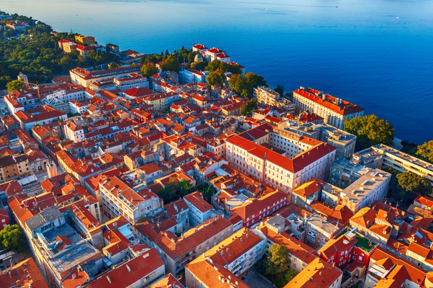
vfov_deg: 46.4
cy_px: 144
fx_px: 337
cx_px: 216
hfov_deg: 65.5
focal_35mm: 28
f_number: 3.2
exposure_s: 1/800
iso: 100
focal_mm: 10.26
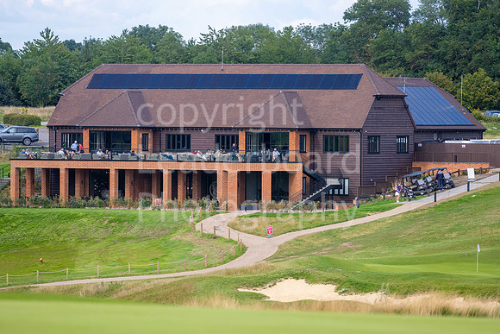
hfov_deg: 6.9
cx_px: 250
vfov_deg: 4.6
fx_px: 4167
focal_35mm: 300
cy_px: 167
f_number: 5.6
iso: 200
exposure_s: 1/500
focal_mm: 300
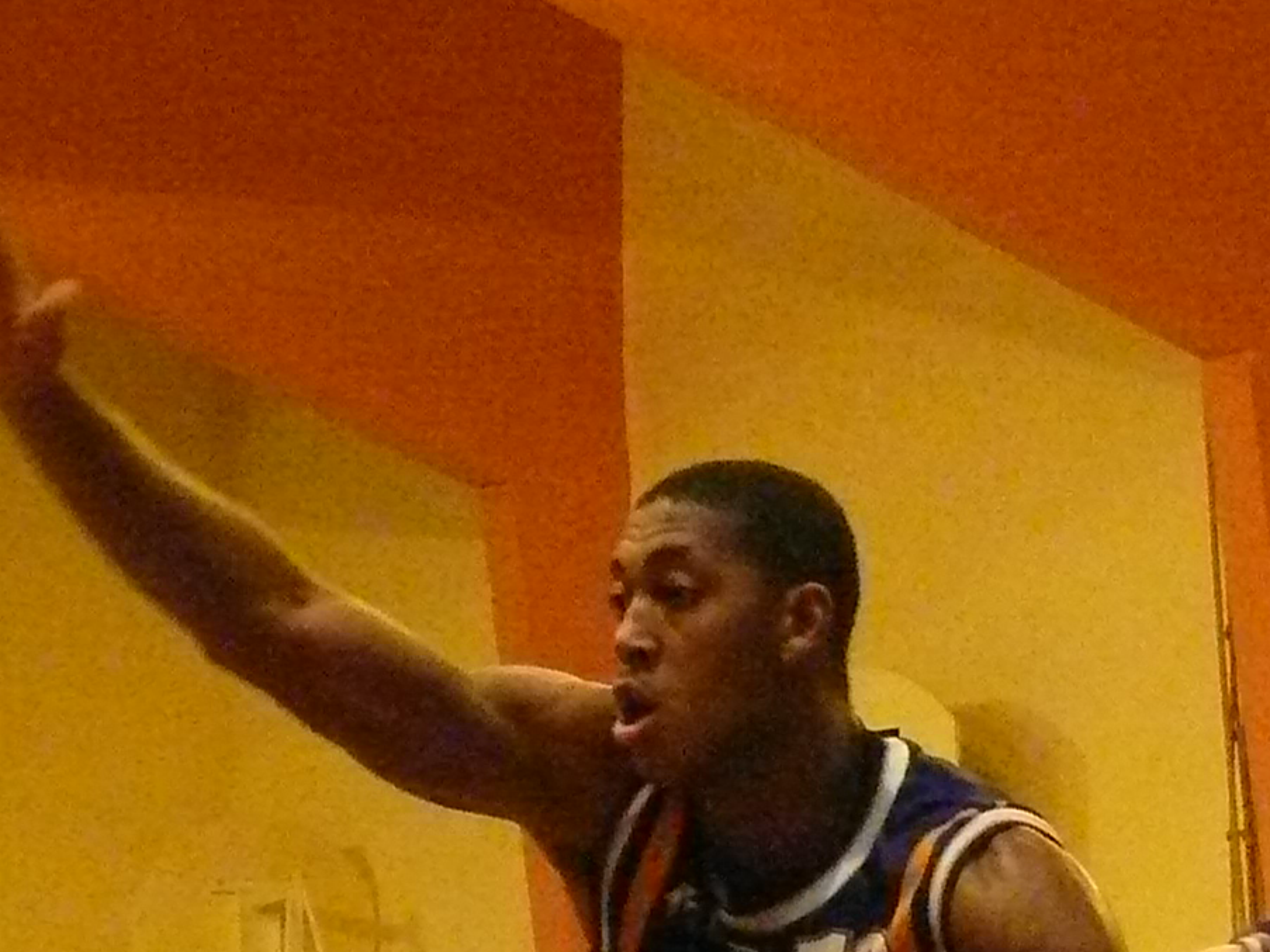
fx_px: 7263
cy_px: 723
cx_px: 1091
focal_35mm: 198
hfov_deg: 10.0
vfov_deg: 7.5
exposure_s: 1/100
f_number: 3.2
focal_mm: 10.5
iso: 800
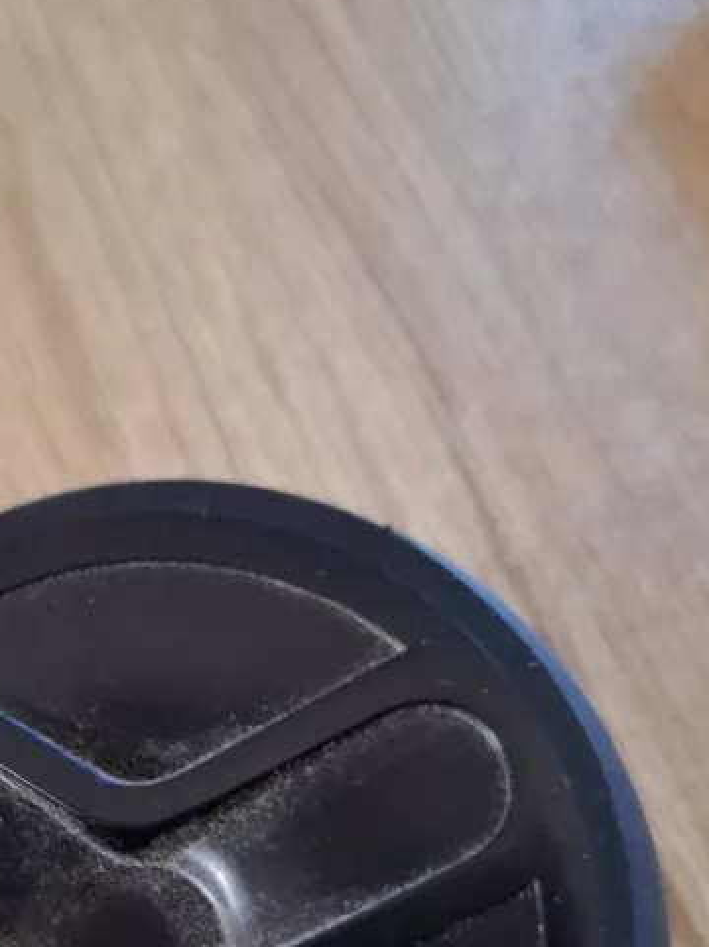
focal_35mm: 49
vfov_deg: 35.9
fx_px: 1340
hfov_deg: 28.2
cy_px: 900
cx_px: 32
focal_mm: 5.54
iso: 1000
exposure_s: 1/20
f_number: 1.8
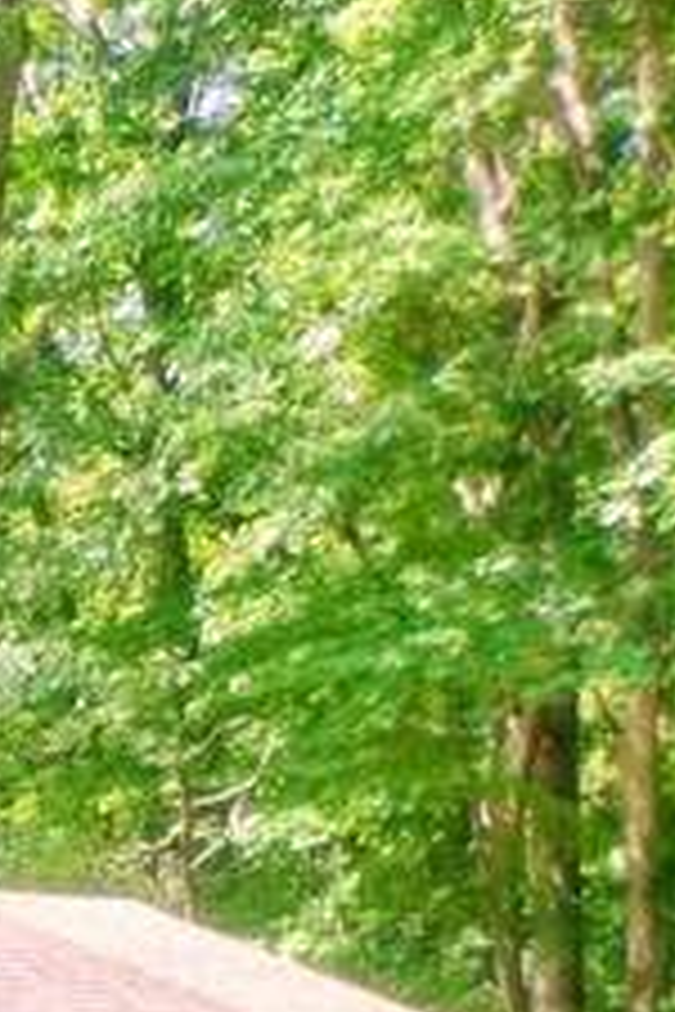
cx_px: -1980
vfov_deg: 12.7
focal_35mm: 148
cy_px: 1772
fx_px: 4162
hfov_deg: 7.1
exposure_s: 1/238
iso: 100
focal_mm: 4.71
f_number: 1.7
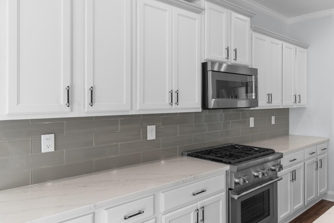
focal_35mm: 29
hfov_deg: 62.0
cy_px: 96
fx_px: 269
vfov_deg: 44.9
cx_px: 224
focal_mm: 14
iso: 100
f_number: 5
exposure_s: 1/4
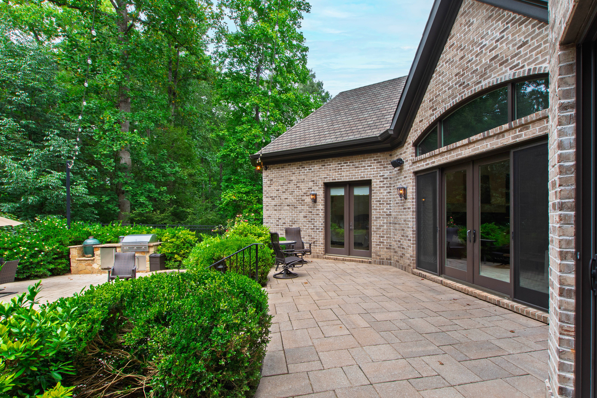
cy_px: 199
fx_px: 249
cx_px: 298
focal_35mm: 15
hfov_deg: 100.4
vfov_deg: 77.3
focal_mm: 10
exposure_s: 1/50
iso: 320
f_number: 9
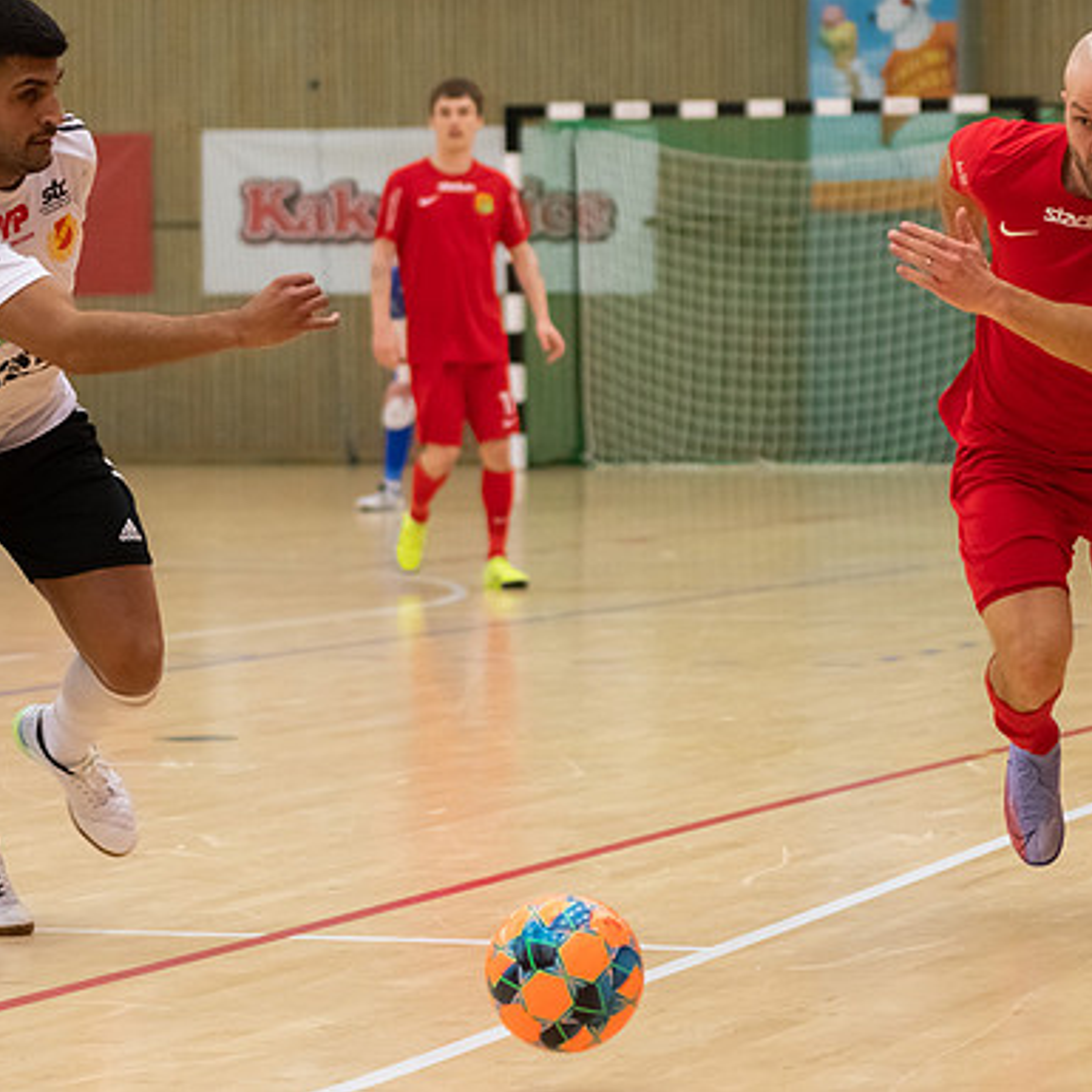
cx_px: 961
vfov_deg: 9.6
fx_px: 6531
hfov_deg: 9.5
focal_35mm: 183
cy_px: 531
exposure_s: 1/800
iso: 640
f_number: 3.2
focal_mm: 78
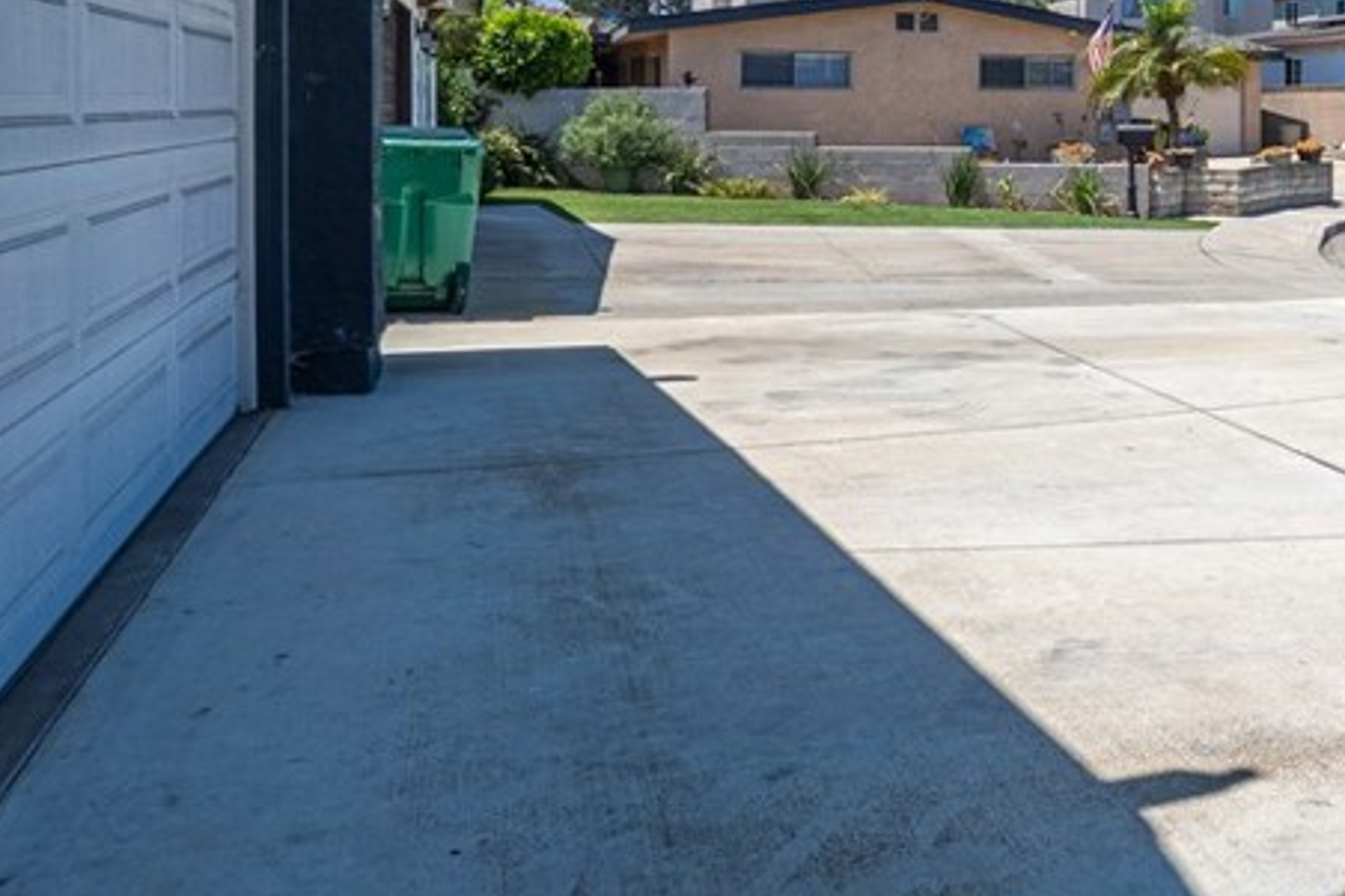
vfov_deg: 37.0
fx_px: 1270
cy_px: 132
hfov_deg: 48.9
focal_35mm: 34
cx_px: 1247
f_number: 8
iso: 400
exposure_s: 1/8000
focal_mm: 10
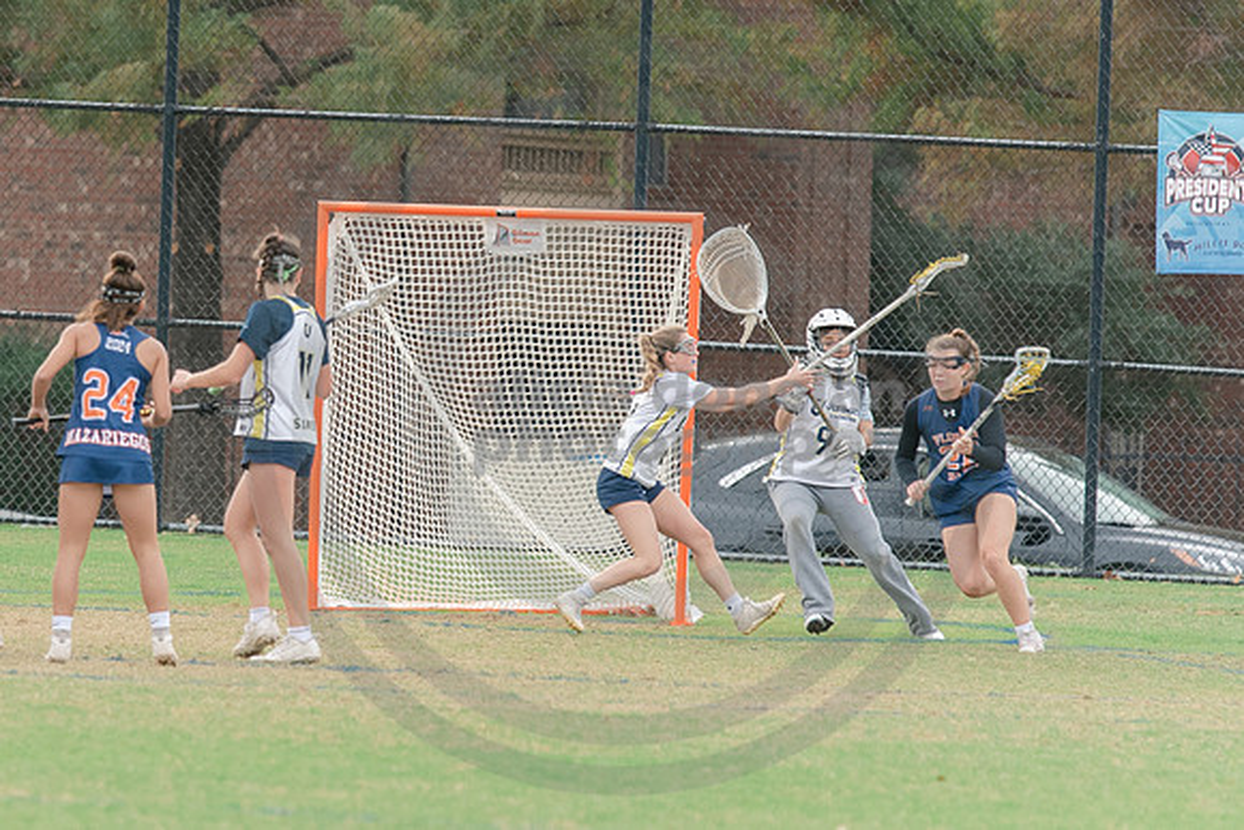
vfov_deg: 2.7
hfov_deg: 4.0
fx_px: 17711
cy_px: 364
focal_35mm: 512
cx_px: 287
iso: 450
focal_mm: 200
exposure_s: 1/1250
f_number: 2.8
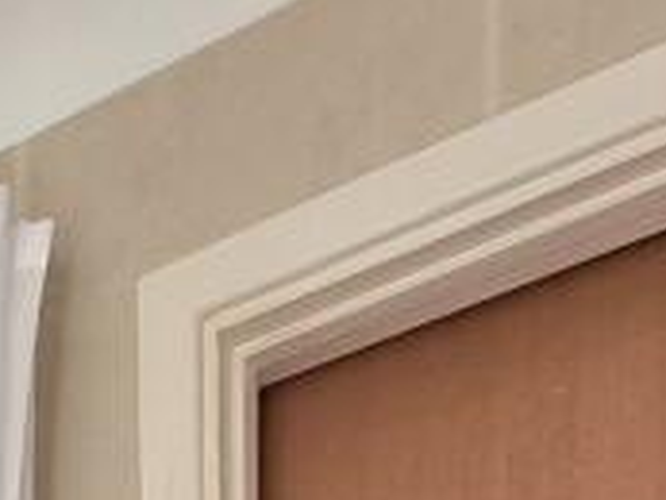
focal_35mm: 77
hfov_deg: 19.2
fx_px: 1482
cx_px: -535
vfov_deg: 11.6
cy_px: 1469
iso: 80
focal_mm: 2.2
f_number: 2.2
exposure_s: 1/60.2
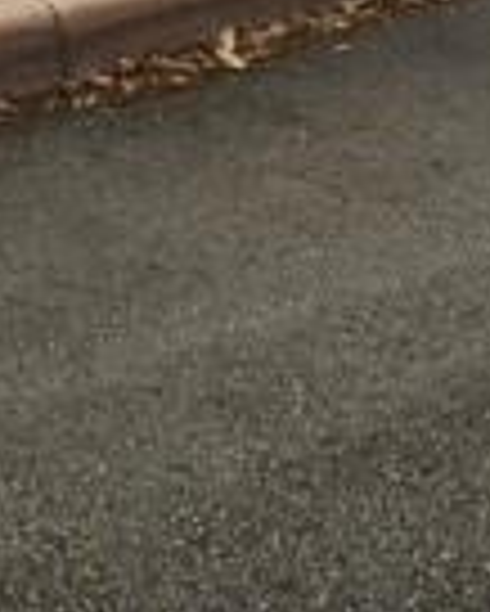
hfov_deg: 11.2
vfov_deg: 12.1
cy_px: -774
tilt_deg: +1.7
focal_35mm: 133
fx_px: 2408
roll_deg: -0.9
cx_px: -234
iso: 25
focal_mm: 4.15
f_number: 2.2
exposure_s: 1/377
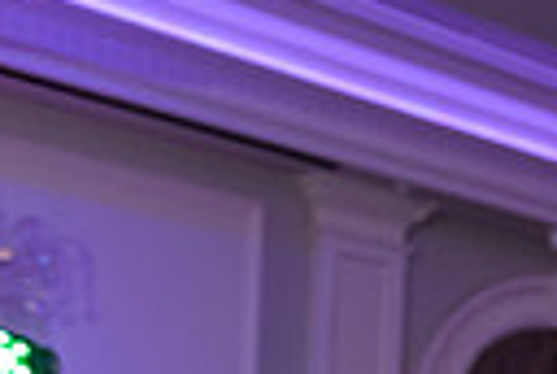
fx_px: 1892
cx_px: 1258
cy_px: 715
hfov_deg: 13.3
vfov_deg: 10.5
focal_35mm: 122
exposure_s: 1/125
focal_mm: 27
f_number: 3.2
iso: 1600
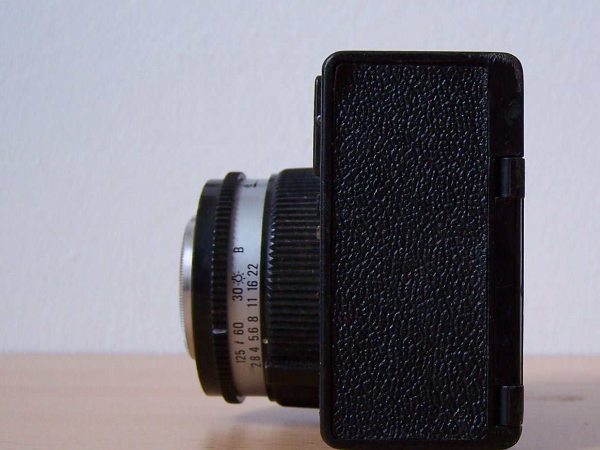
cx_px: 479
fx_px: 1161
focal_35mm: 67
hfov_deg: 28.4
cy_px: 265
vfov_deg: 21.9
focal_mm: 6.3
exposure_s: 1/40
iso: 80
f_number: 2.8
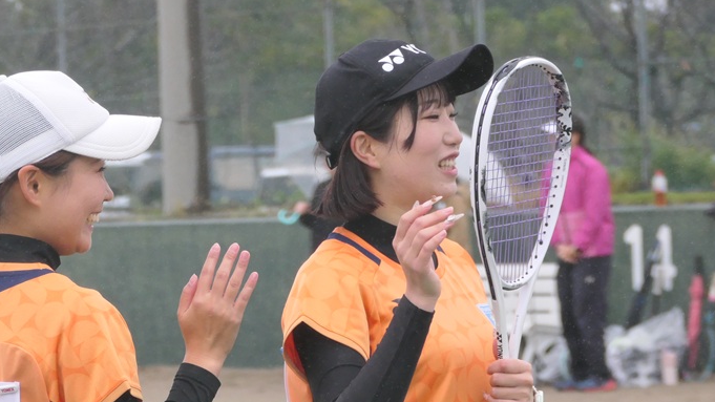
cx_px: 335
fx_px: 5232
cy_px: 305
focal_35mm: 276
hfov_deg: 7.8
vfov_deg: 4.4
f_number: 3.9
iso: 1000
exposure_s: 1/3200
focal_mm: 59.97
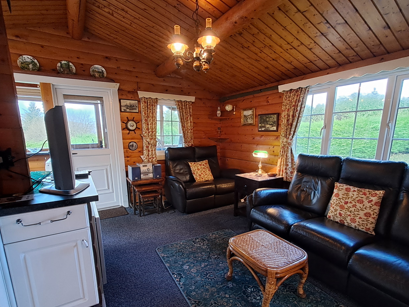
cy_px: 173
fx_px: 201
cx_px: 211
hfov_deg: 91.0
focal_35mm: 17
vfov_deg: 74.4
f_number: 2.2
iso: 200
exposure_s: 1/33
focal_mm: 1.42
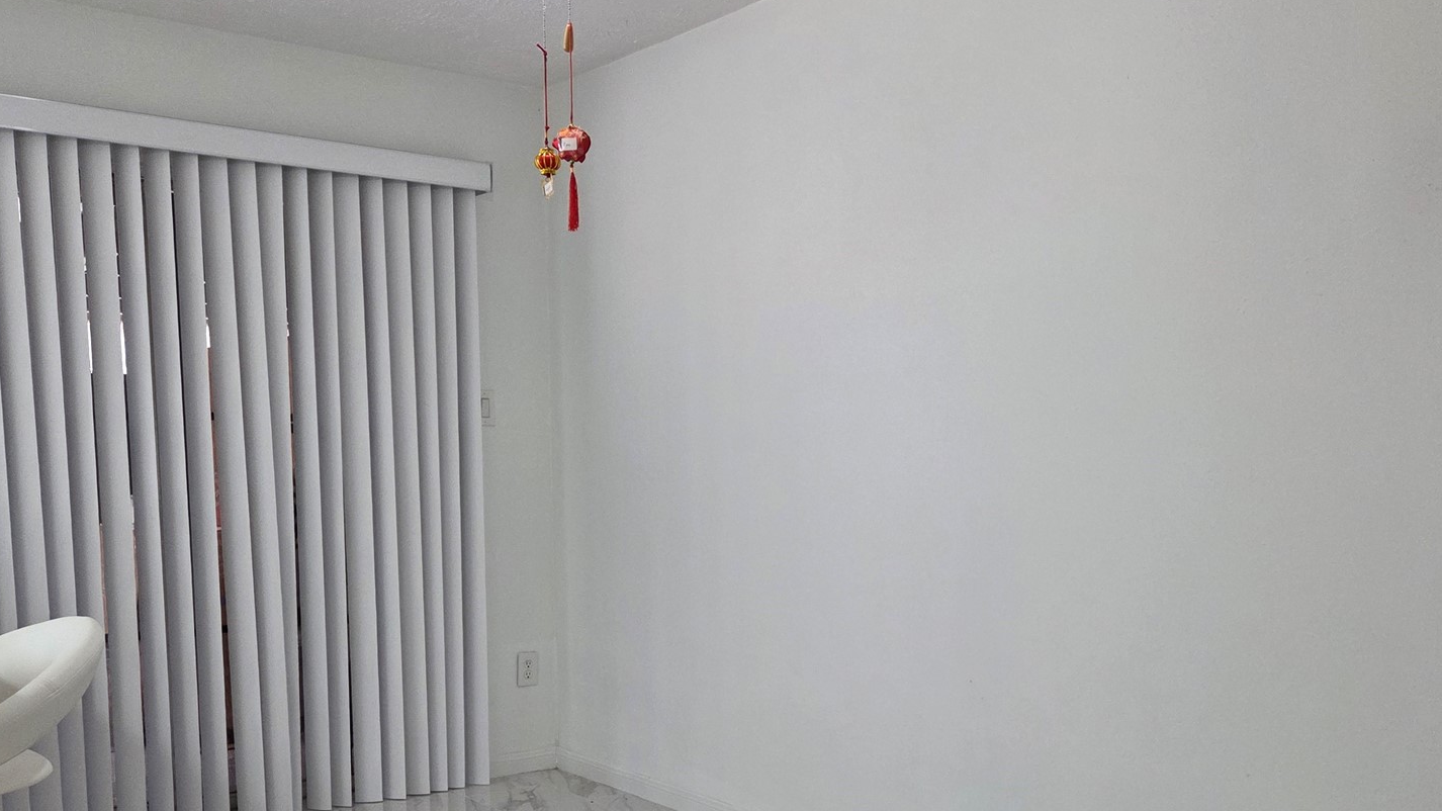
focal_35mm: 36
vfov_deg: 32.2
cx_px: 788
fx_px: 1376
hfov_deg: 55.2
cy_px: 617
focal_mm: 5.4
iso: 250
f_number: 1.8
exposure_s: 1/120
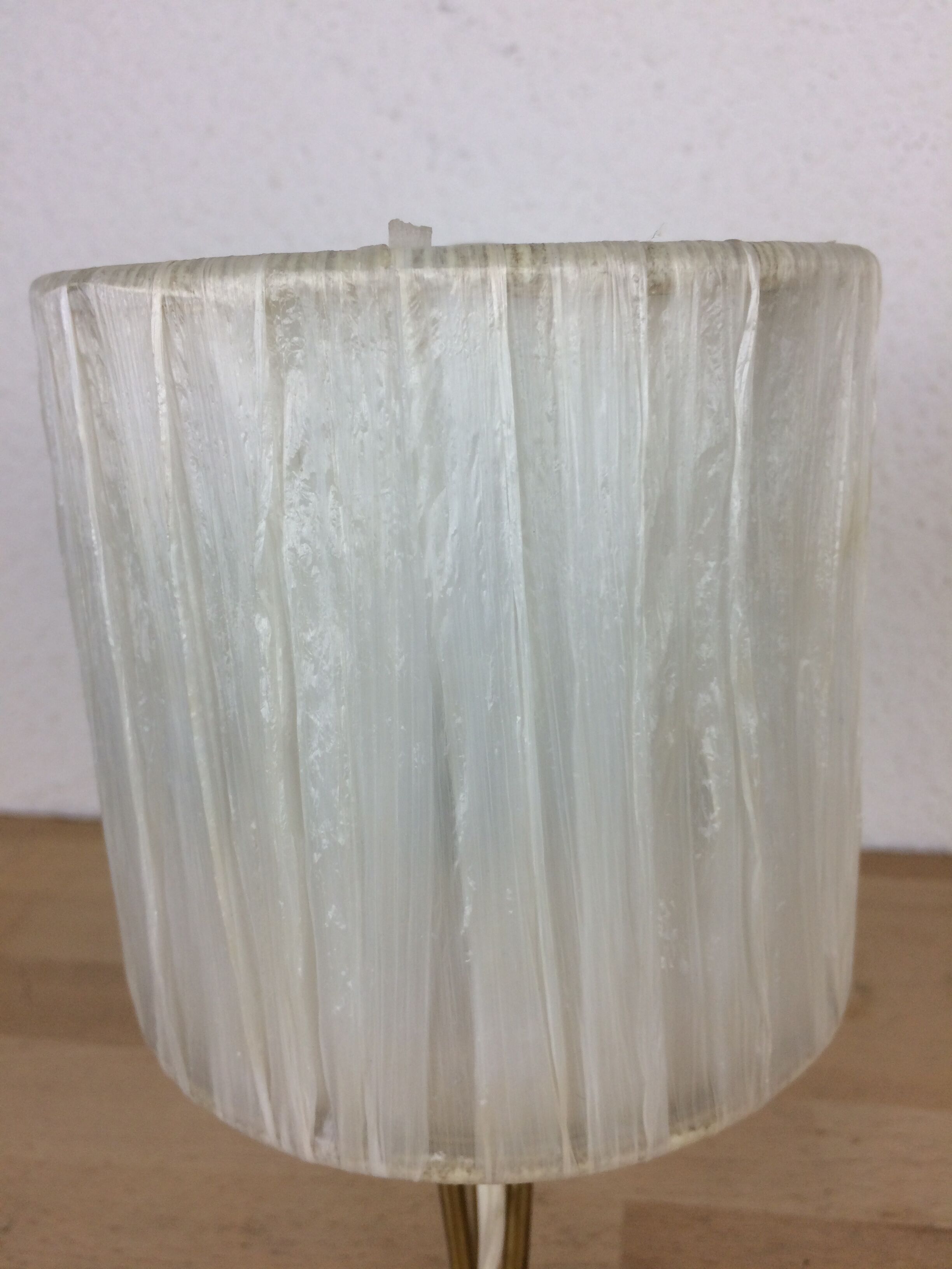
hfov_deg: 48.2
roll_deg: +3.5
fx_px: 1063
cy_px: 634
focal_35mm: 29
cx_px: 476
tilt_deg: -18.5
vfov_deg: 61.7
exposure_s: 1/100
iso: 40
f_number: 2.2
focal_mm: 4.15
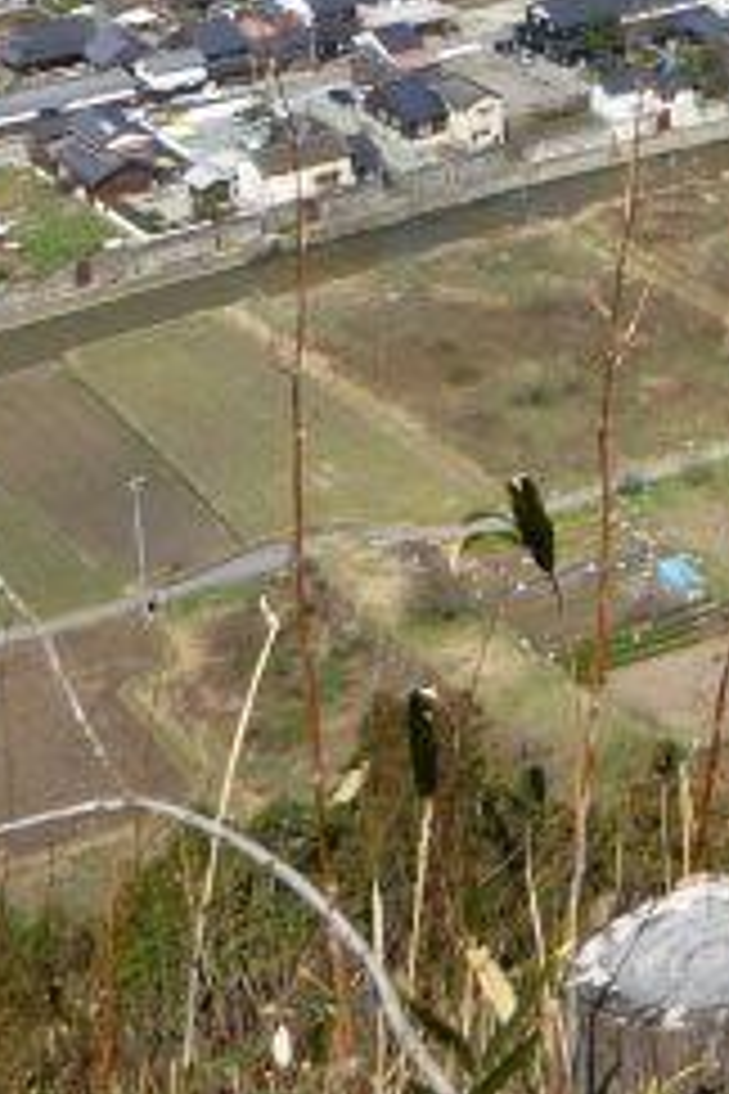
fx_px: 3554
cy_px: -311
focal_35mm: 117
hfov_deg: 11.1
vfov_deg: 16.6
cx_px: 1197
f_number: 5
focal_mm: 5.2
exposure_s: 1/400
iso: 100
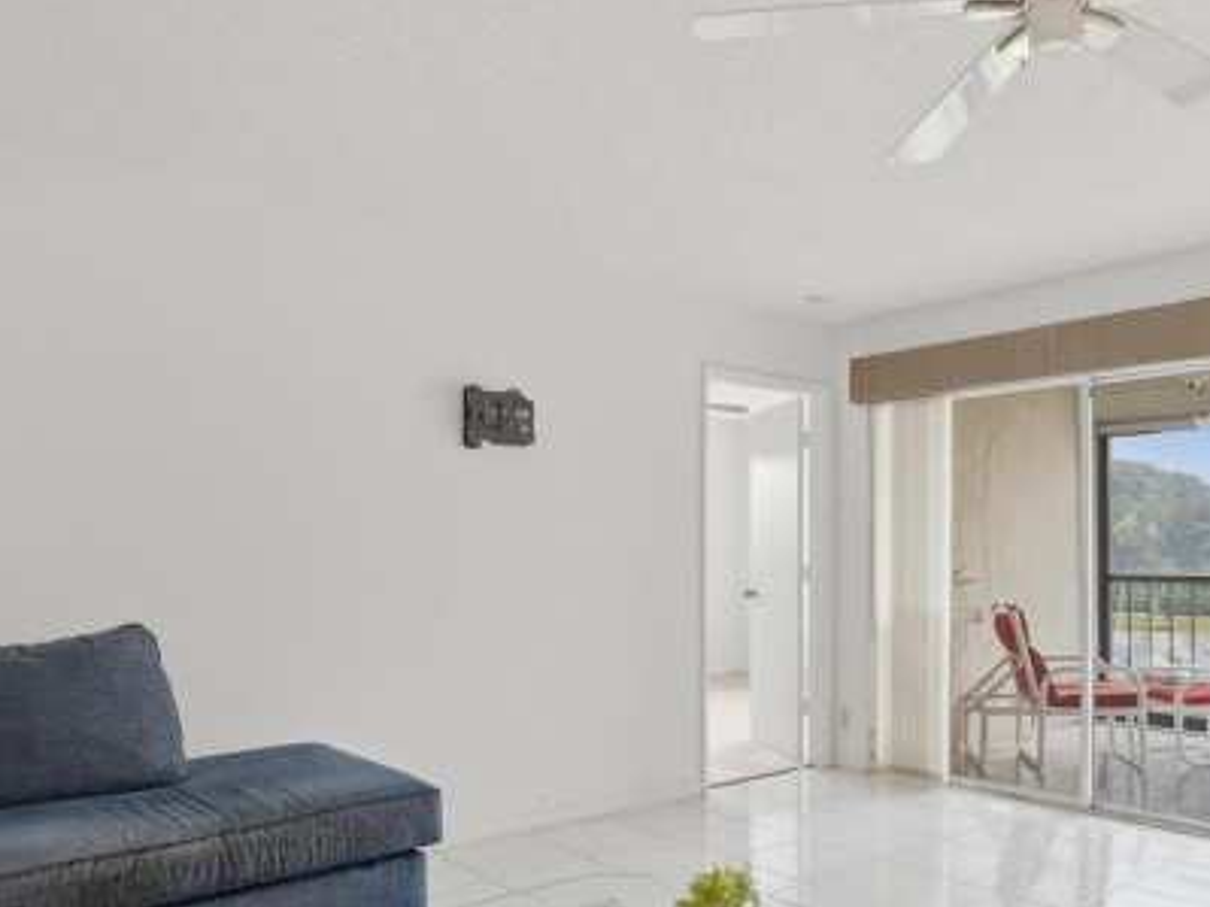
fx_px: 943
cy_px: 554
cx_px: 773
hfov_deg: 64.2
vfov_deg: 50.9
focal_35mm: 27
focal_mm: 14
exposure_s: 1/4
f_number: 11
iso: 250
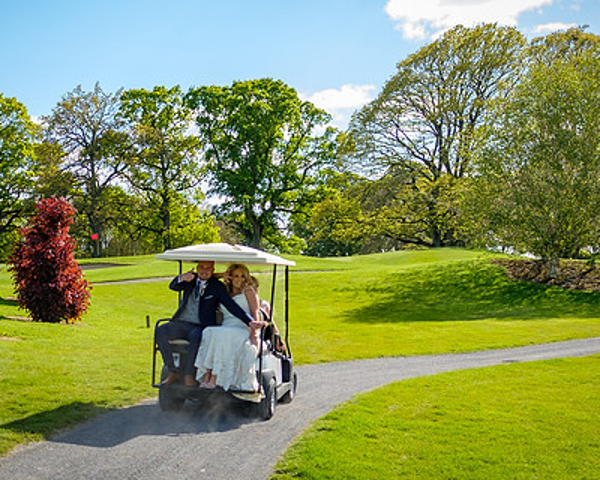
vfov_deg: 25.7
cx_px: 13
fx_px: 1030
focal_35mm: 58
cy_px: 390
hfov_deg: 30.4
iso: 200
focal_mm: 16
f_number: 2.5
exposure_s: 1/1000
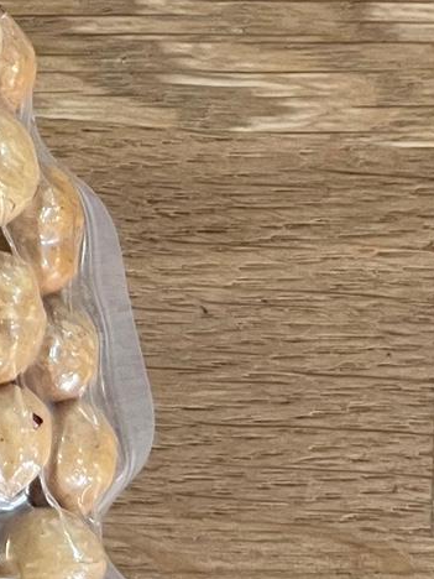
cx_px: -456
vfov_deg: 17.1
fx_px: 1872
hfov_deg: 11.7
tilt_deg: -85.6
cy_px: -31
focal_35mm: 112
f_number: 1.6
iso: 200
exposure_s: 1/50
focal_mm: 5.1
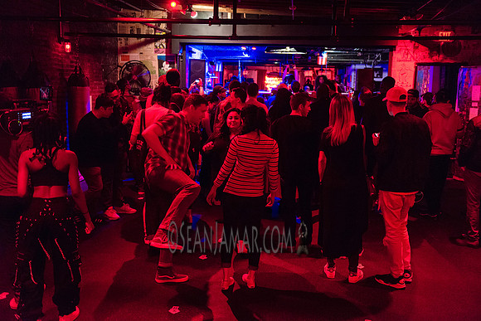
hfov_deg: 53.1
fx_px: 481
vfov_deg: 36.9
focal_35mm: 36
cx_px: 240
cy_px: 160
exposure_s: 1/250
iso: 5000
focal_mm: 36
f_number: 2.8
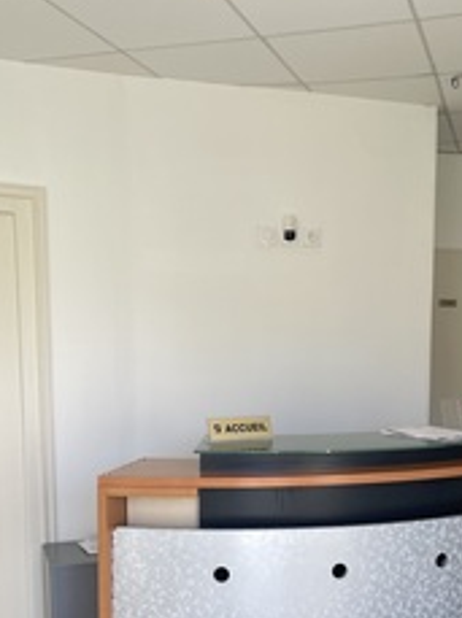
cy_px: 439
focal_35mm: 44
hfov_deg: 32.6
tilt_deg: -7.3
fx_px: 785
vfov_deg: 42.1
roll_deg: -0.4
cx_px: 286
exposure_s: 1/147
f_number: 1.6
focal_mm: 4.2
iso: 32
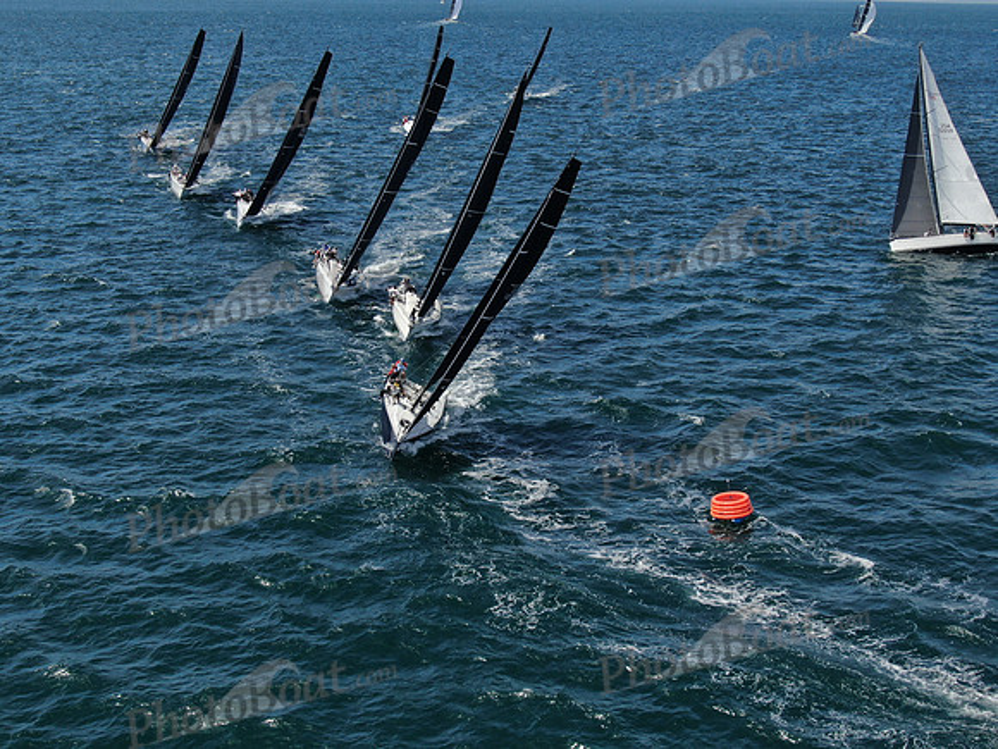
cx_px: 499
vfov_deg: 30.3
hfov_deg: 39.7
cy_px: 374
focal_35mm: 48
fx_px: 1384
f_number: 3.8
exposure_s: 1/800
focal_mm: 8.6
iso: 100
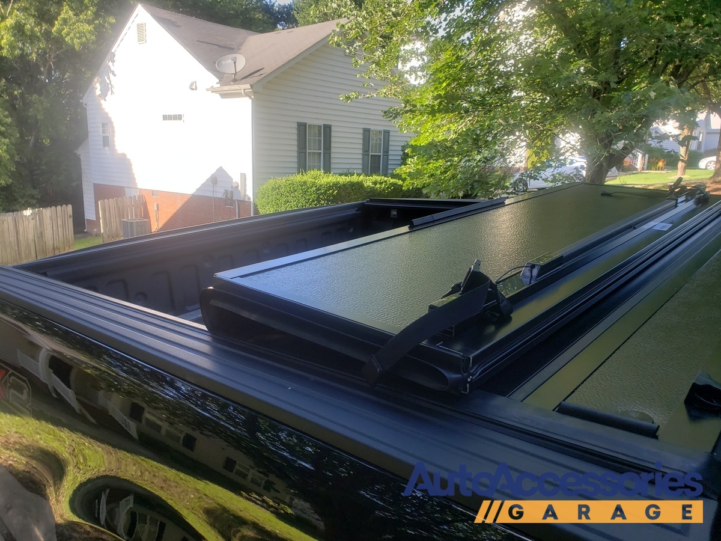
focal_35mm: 26
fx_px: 542
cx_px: 360
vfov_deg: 53.1
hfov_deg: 67.3
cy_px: 270
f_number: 2.4
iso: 50
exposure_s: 1/206
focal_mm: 4.3
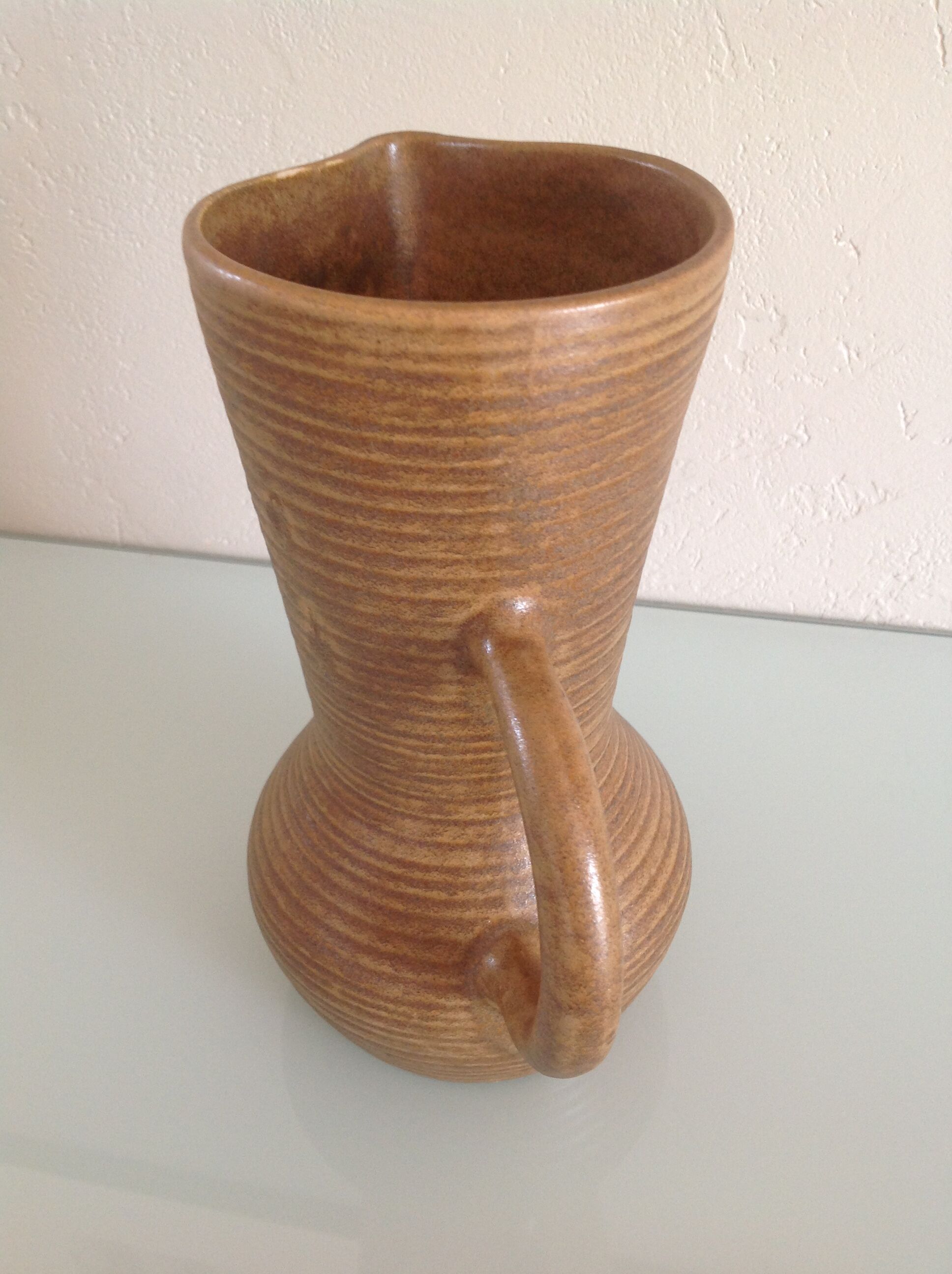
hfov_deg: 40.6
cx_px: 476
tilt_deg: -39.7
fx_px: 1287
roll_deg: +1.4
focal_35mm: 35
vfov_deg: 52.7
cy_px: 637
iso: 80
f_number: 2.4
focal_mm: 4.28
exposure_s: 1/15
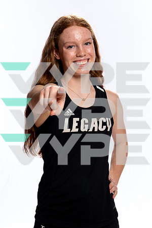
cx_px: 94
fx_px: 461
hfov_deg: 18.7
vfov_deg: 27.8
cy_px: 108
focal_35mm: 73
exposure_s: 1/250
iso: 160
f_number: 8
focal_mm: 46
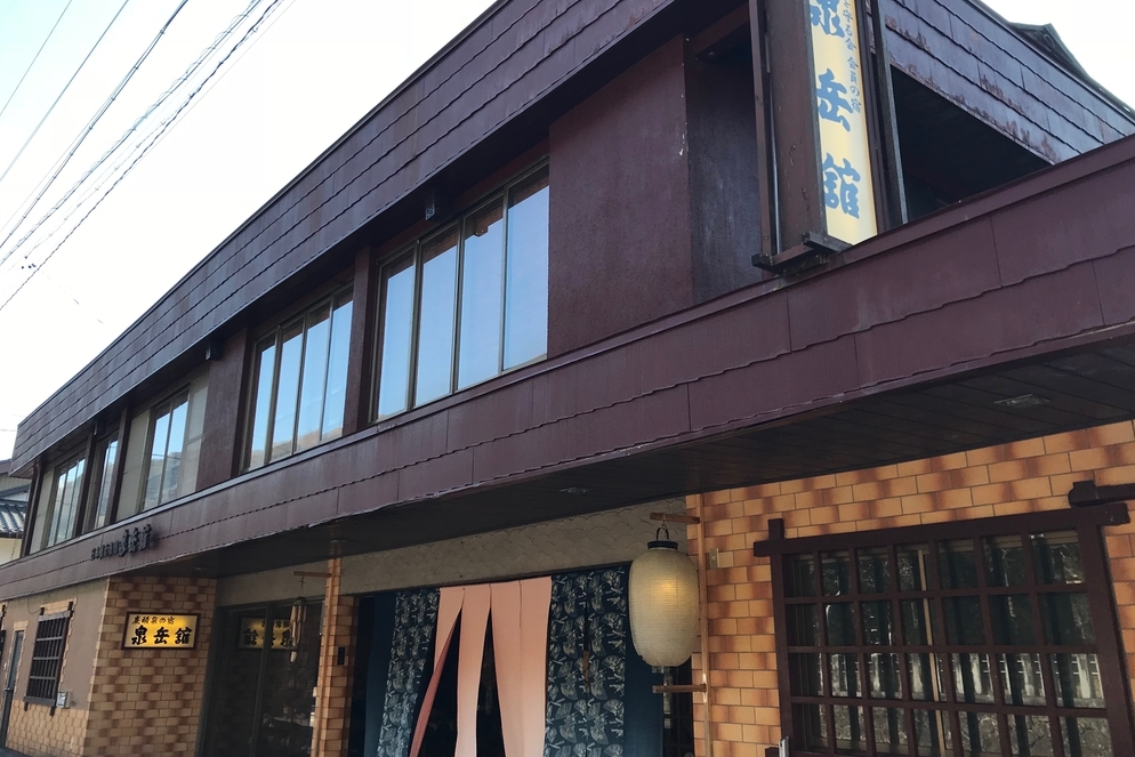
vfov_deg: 43.6
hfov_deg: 61.9
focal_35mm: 30
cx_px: 571
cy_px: 347
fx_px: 946
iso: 20
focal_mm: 3.99
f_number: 1.8
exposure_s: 1/439
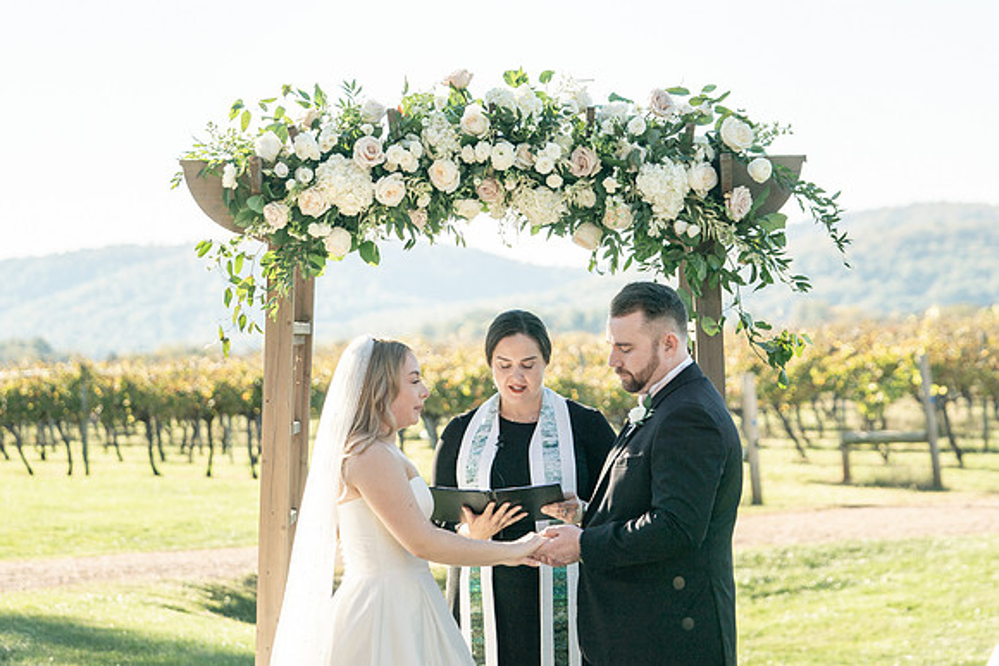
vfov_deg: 12.4
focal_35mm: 111
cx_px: 498
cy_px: 265
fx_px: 3075
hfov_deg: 18.5
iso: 100
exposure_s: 1/1000
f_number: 4
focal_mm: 90
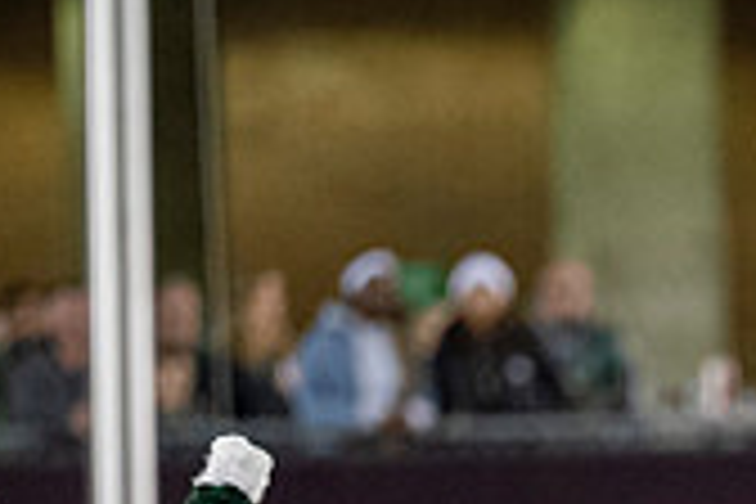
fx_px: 21691
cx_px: 882
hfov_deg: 2.0
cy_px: 850
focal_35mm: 1033
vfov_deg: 1.3
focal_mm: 200
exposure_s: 1/500
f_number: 2.8
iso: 1000
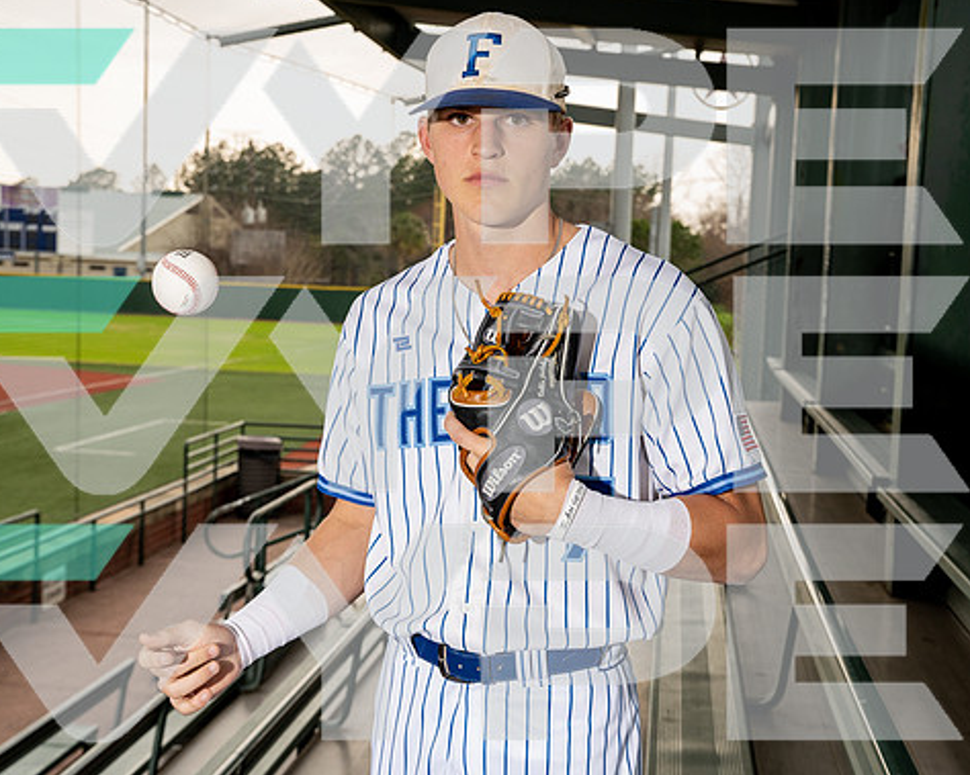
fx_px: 1550
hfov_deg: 34.7
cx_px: 448
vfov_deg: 28.1
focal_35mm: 54
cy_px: 385
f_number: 6.3
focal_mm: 47
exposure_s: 1/250
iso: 640
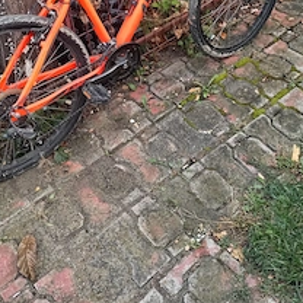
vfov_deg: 35.0
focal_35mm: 46
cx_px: 137
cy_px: 39
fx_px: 456
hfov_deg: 36.8
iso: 665
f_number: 1.9
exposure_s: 1/50
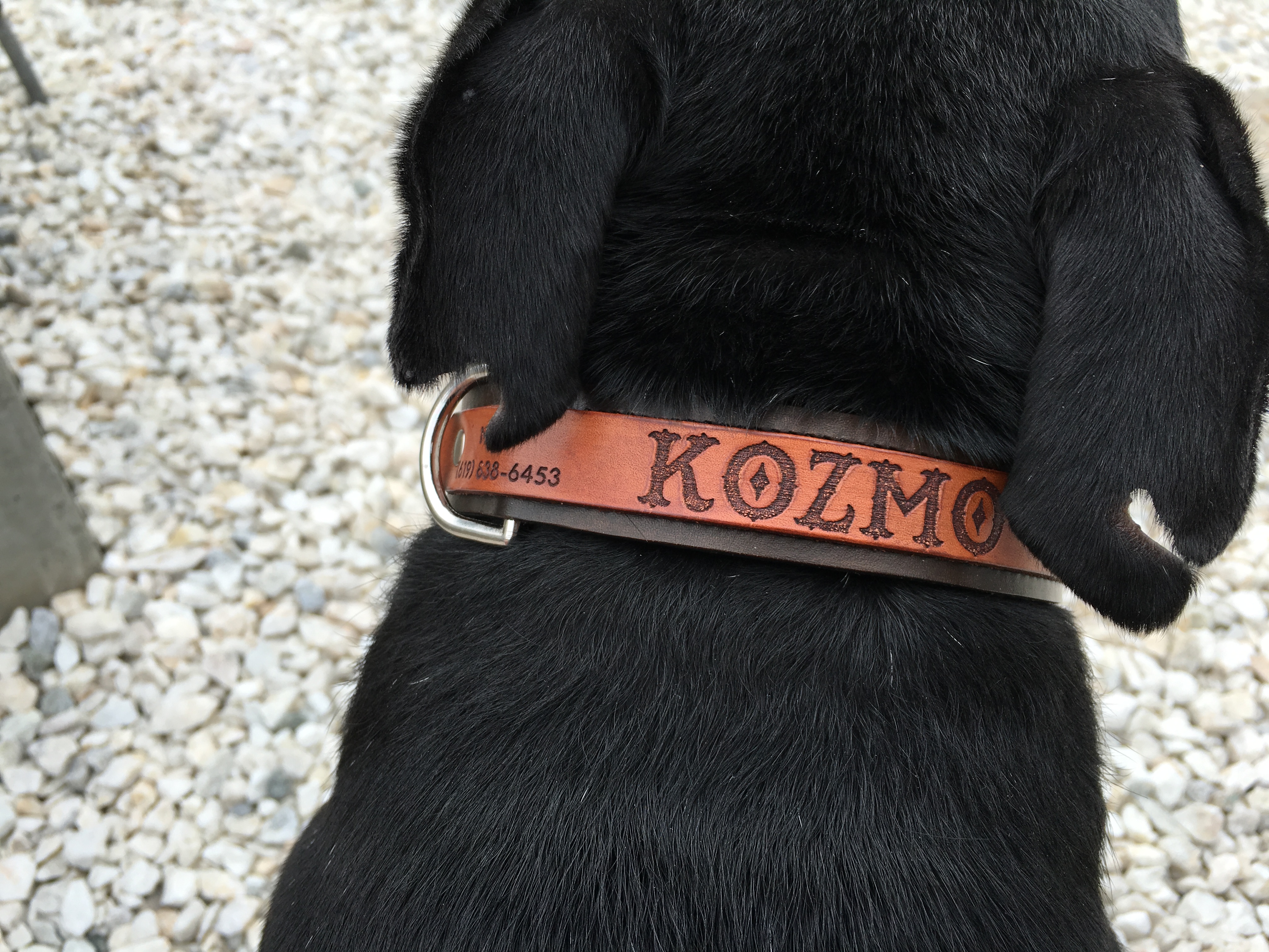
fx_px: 1063
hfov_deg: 61.7
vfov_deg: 48.2
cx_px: 634
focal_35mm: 29
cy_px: 476
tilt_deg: -44.4
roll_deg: -2.0
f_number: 2.2
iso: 25
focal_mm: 4.15
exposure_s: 1/227
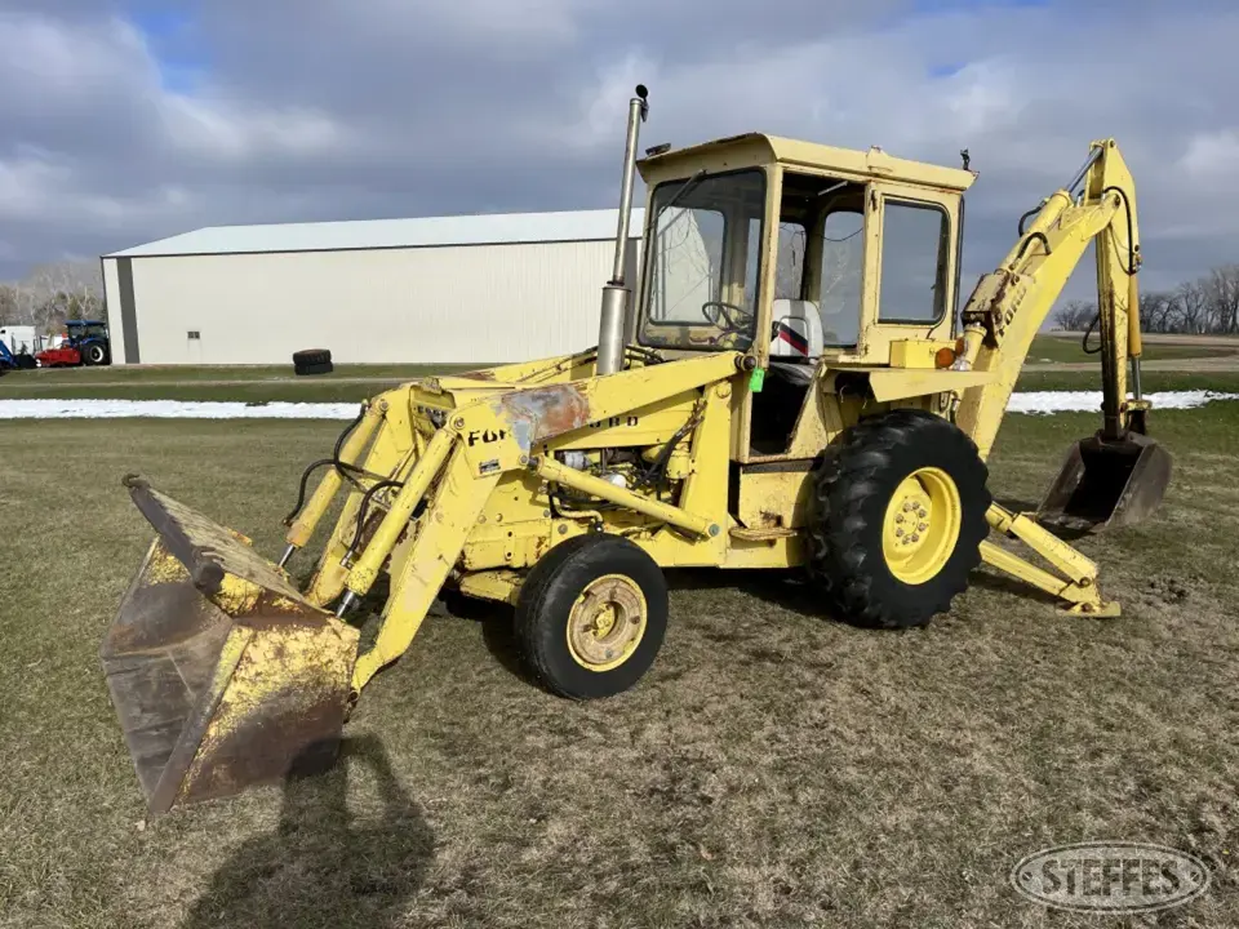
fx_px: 931
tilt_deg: -6.3
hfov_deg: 67.3
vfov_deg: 53.1
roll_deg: +1.5
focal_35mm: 26
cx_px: 620
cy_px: 464
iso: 32
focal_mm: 5.1
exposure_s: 1/5376
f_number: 1.6
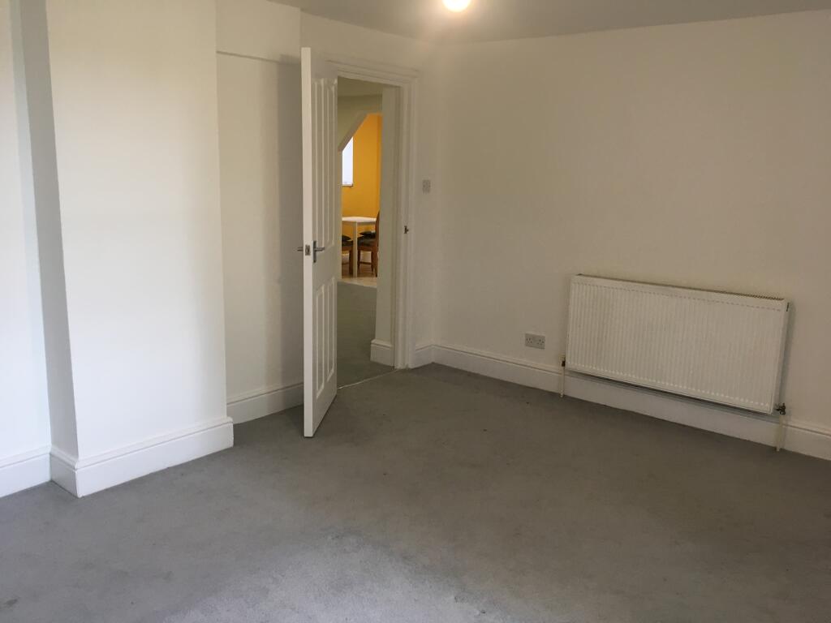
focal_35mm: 29
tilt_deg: -11.7
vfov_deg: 48.2
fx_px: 696
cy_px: 312
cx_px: 416
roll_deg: -1.0
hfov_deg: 61.7
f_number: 2.2
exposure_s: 1/33
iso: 50
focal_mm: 4.15
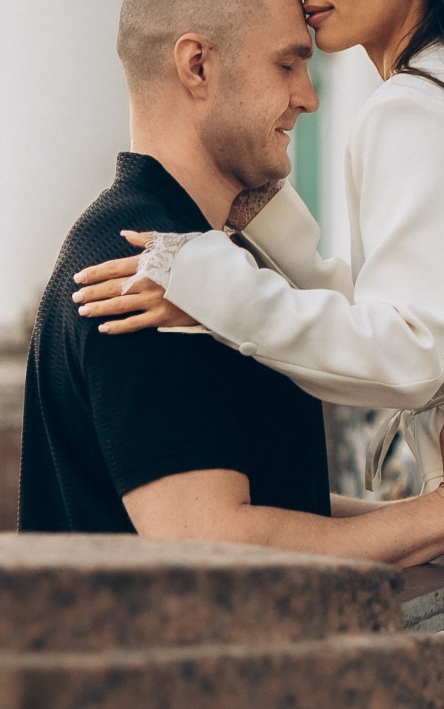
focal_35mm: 191
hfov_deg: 6.8
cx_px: 467
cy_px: 185
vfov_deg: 10.9
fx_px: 3696
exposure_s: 1/250
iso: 100
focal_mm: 35
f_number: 1.2
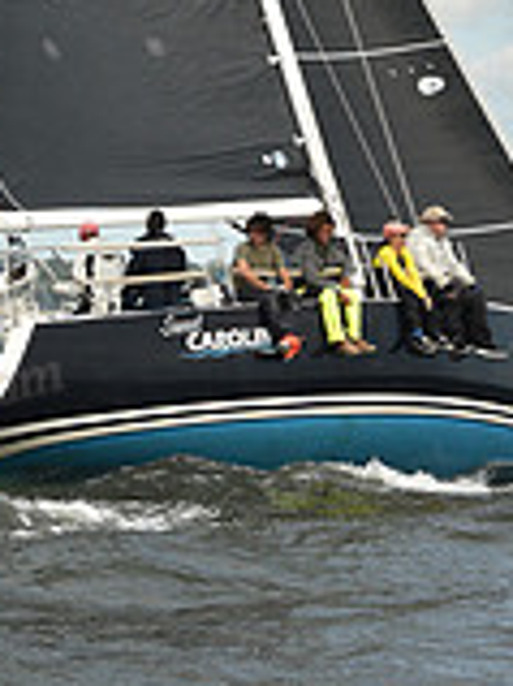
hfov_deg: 6.0
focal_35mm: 246
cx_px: 287
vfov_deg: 7.9
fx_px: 4867
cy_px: -285
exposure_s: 1/800
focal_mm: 70
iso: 250
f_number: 9
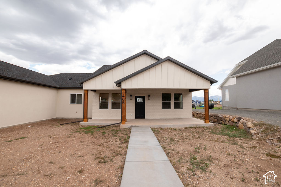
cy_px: 94
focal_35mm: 15
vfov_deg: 76.8
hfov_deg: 99.8
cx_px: 140
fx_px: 118
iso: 400
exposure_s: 1/500
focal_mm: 10
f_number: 5.6
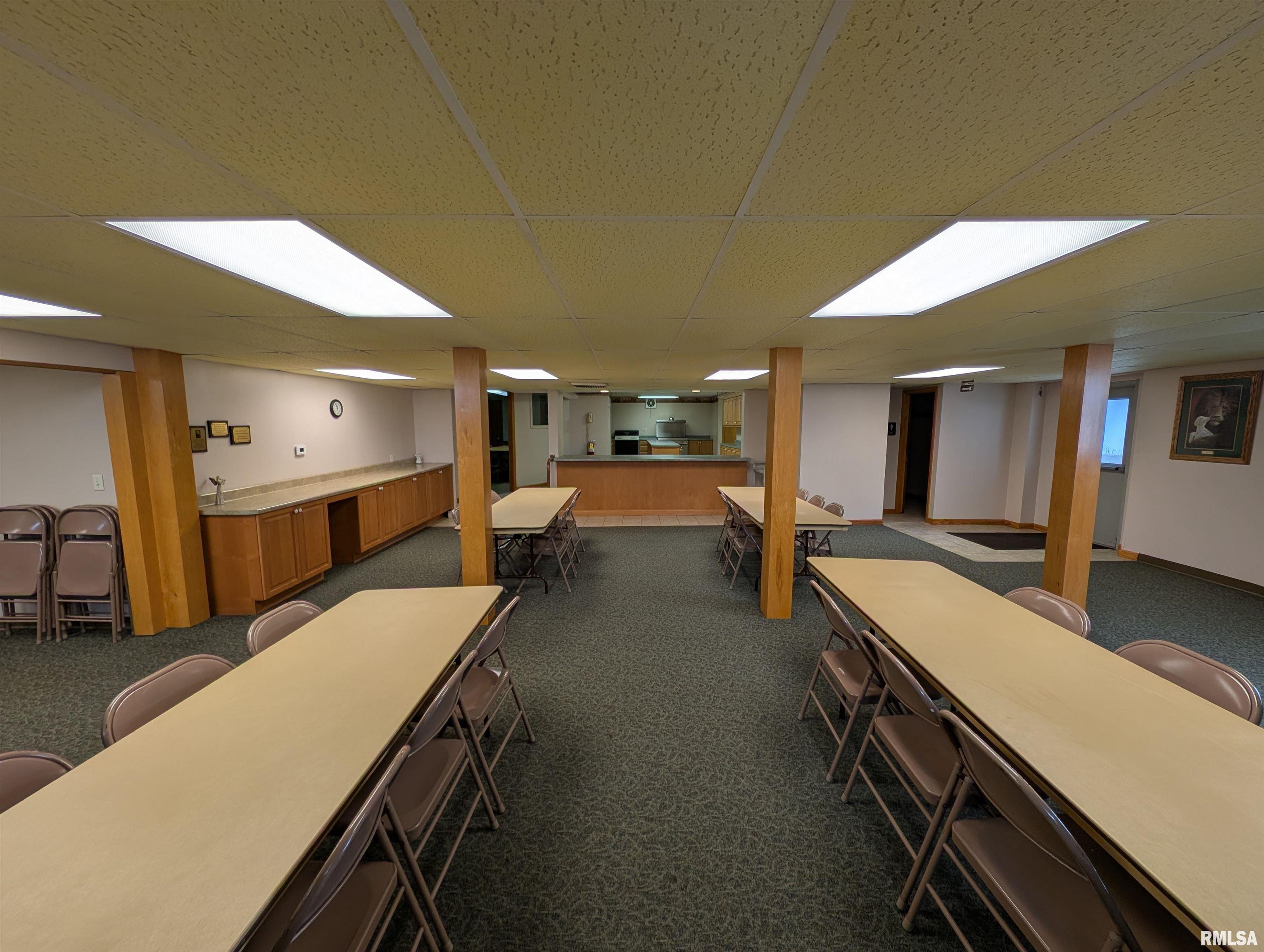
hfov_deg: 110.5
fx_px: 439
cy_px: 476
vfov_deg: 94.6
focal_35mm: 12
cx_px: 632
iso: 47
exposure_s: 1/120
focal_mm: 2.23
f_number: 1.95
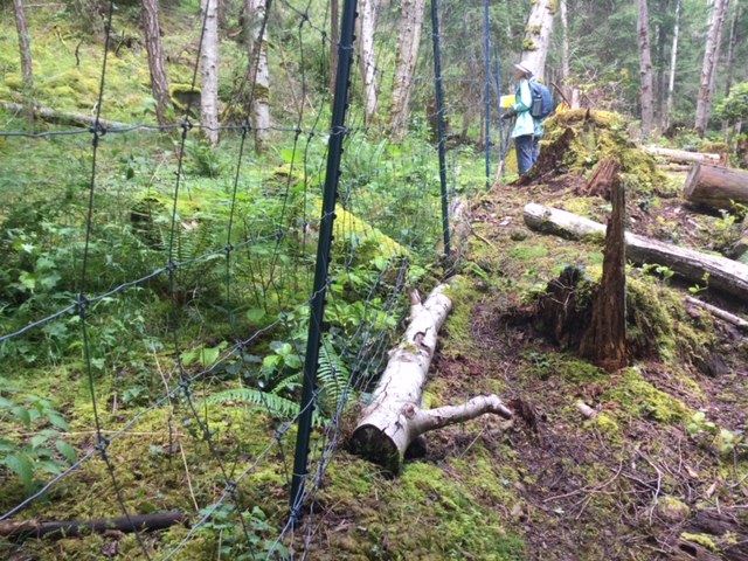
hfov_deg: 58.4
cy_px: 280
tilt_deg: -9.1
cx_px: 374
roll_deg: +1.4
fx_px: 670
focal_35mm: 31
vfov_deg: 45.4
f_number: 2.4
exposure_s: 1/30
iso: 40
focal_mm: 3.3
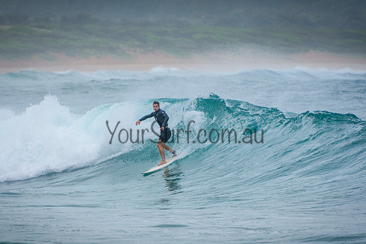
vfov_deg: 1.9
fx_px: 7312
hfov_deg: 2.9
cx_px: 184
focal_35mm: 719
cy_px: 126
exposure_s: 1/2000
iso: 400
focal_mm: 400
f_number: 5.6
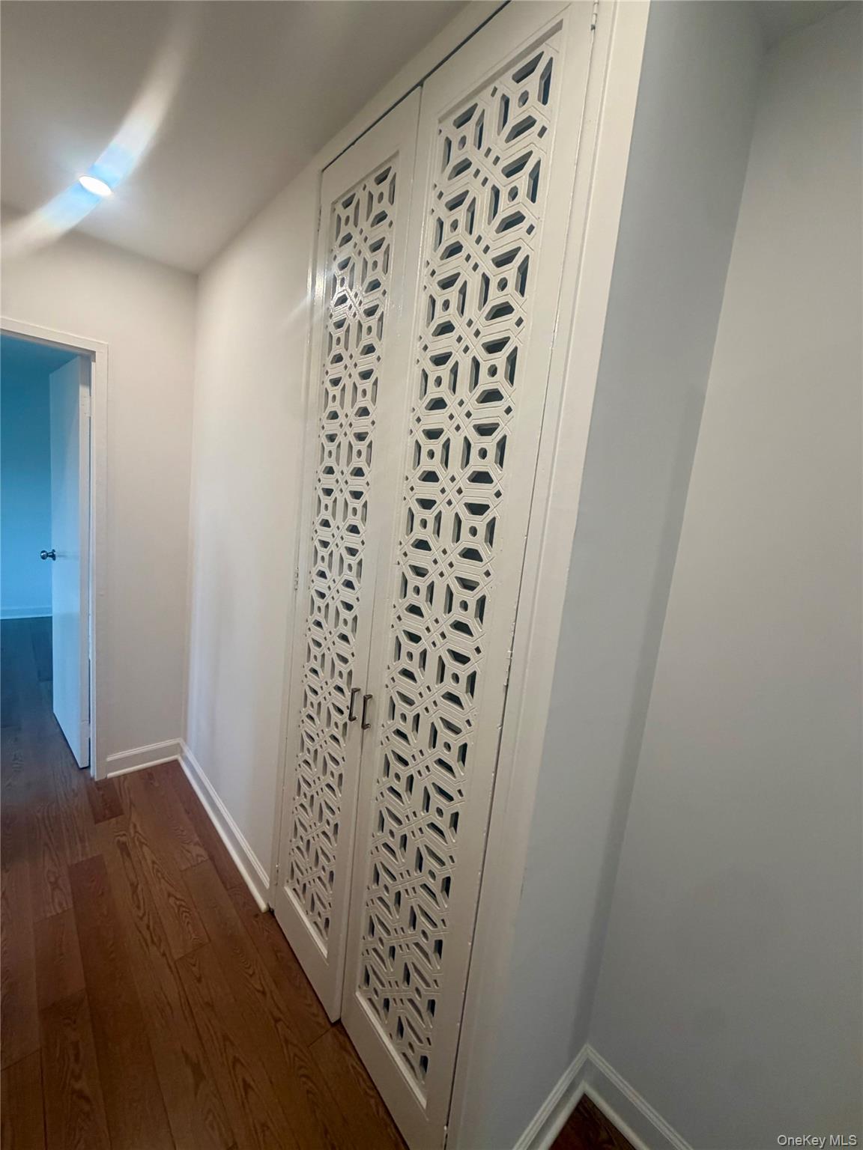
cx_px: 432
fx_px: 465
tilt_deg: -8.7
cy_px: 575
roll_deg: -6.3
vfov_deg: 102.1
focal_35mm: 14
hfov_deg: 85.7
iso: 200
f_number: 2.2
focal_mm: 2.22
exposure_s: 1/120
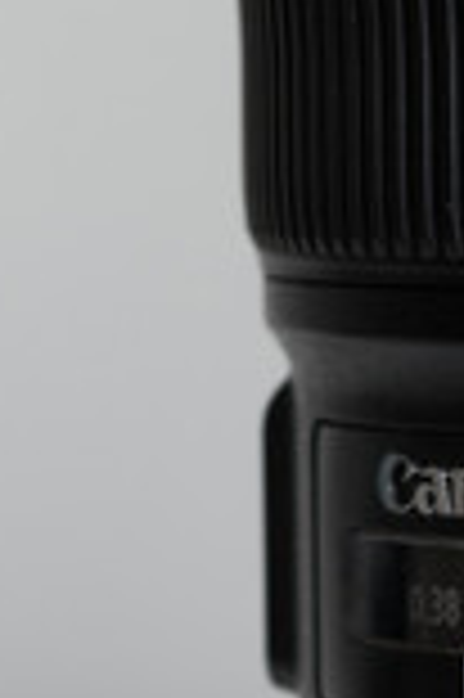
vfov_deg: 6.6
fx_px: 6084
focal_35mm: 314
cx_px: 869
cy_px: 624
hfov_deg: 4.3
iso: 160
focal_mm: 50
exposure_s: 3.2
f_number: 6.3
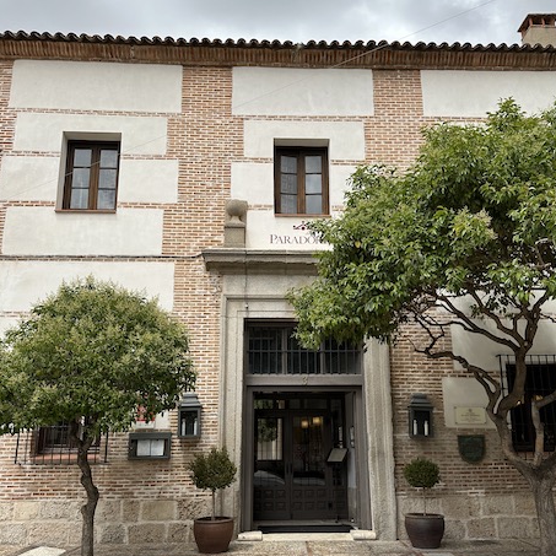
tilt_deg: +14.0
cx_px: 292
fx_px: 545
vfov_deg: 53.9
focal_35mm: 30
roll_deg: +0.3
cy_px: 314
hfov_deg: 54.0
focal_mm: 6.86
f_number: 1.78
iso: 80
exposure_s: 1/3472
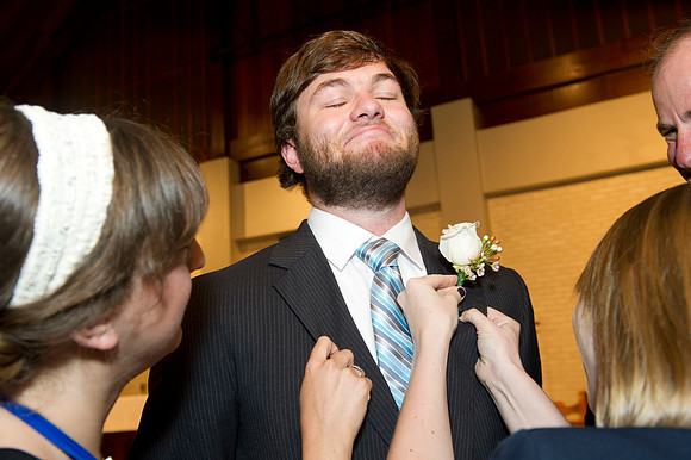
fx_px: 671
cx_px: 346
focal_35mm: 35
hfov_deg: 54.5
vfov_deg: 37.8
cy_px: 230
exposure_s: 1/100
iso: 1600
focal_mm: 35
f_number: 5.6
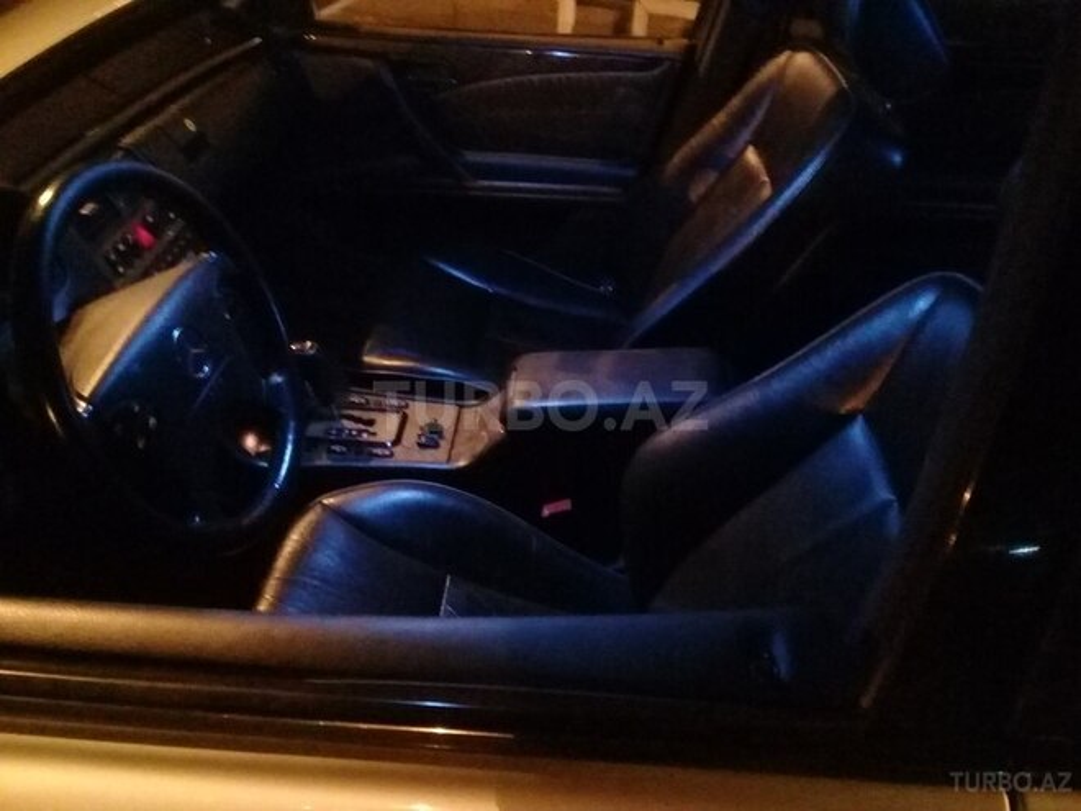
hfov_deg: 58.4
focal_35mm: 31
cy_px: 406
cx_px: 540
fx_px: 968
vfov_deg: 45.4
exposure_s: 1/17
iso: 1250
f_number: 2.2
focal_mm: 3.3
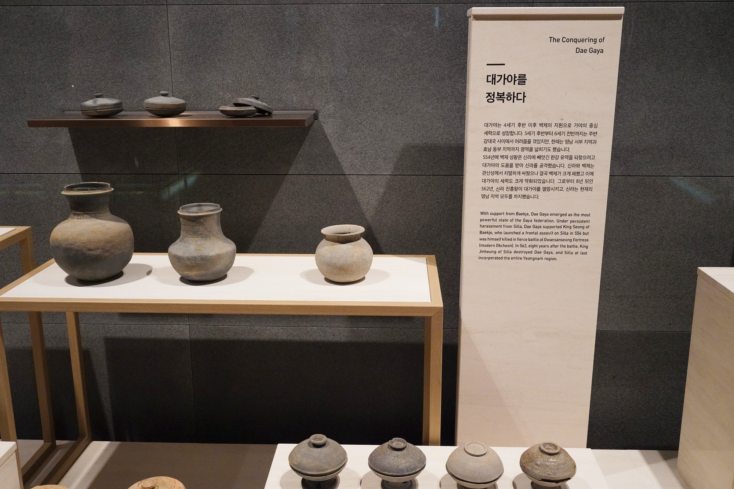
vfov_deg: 36.0
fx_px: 754
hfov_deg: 51.9
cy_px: 244
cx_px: 367
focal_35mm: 37
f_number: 9
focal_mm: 37
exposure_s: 1/100
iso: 8000
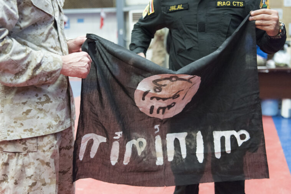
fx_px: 323
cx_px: 146
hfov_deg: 48.5
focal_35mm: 40
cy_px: 97
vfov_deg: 33.4
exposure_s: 1/80
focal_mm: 40
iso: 2500
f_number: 2.8
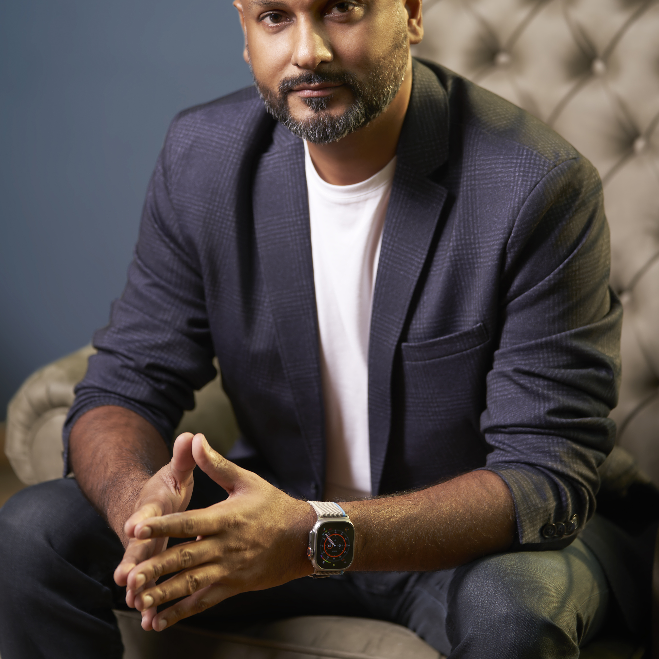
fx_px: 3554
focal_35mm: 165
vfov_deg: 10.6
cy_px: 277
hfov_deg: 10.6
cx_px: 329
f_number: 2.8
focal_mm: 129
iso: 100
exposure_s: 1/125
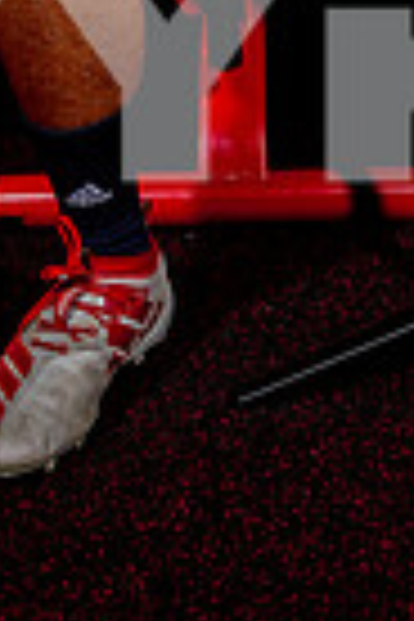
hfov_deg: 13.5
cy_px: -270
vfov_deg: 18.3
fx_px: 1742
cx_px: 284
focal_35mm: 101
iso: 100
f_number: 6.3
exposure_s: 1/125
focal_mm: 31
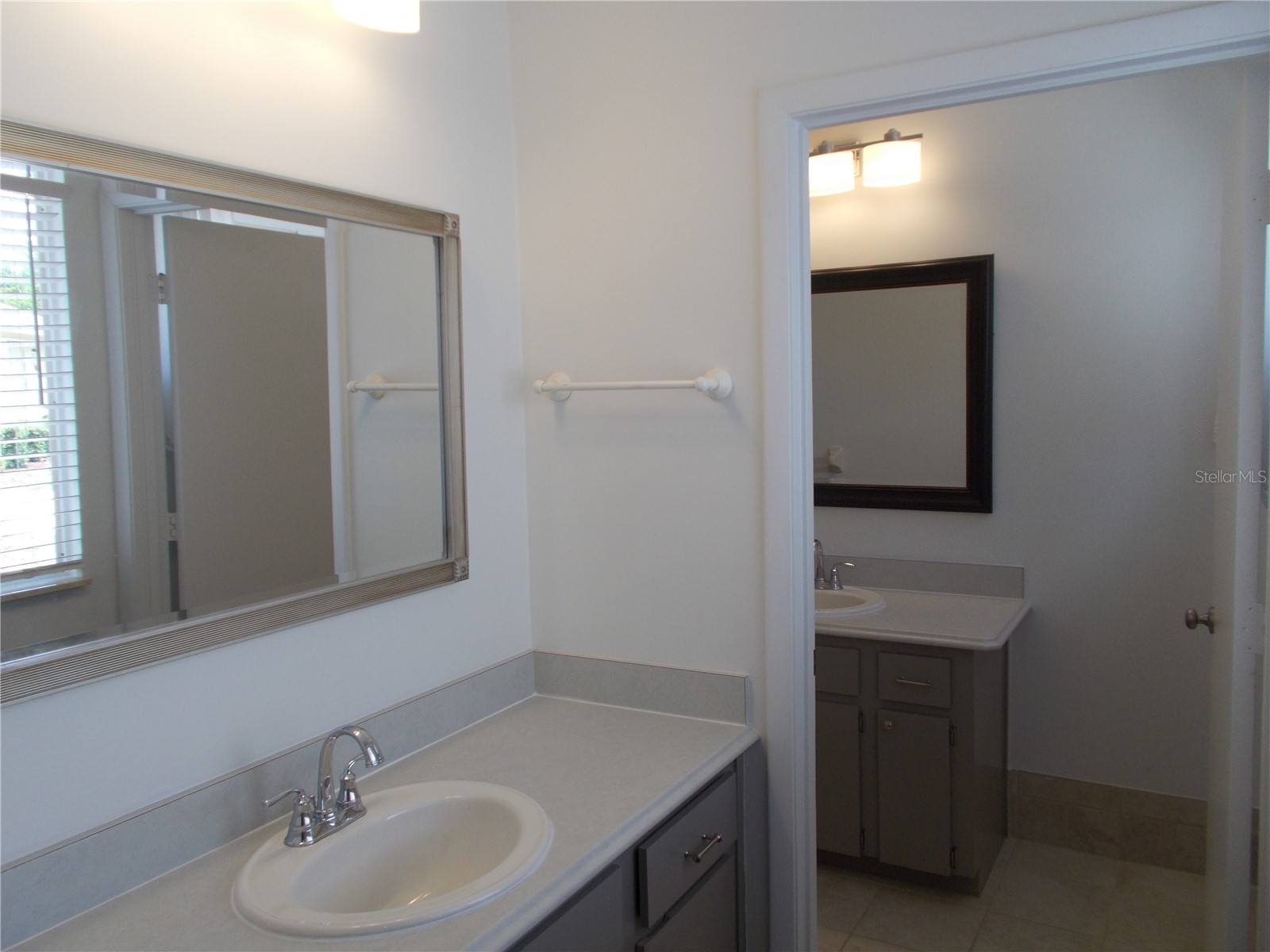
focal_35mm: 26
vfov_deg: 53.1
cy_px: 476
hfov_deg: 67.3
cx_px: 635
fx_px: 954
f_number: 3.2
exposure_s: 1/80
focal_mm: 4.6
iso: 80
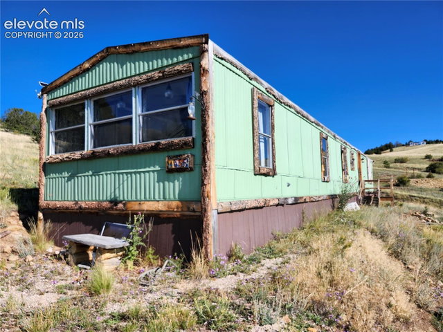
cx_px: 222
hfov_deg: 73.9
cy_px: 166
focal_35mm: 23
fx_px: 294
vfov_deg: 58.9
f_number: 1.8
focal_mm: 5.54
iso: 25
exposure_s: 1/1376
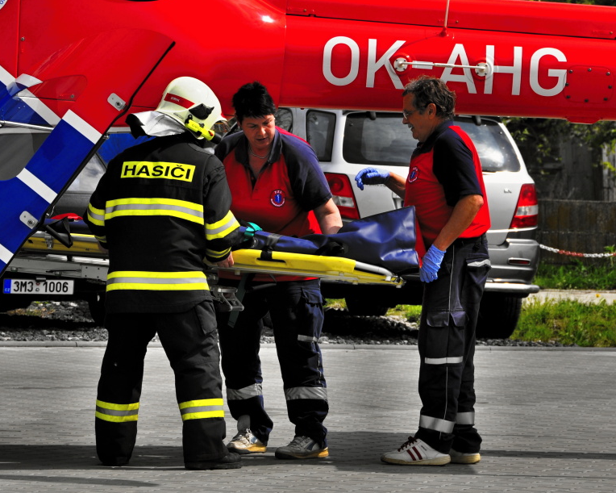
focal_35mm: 265
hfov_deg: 7.3
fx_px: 4831
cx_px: 196
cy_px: 216
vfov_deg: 5.8
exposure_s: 1/500
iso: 200
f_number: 11
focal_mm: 120
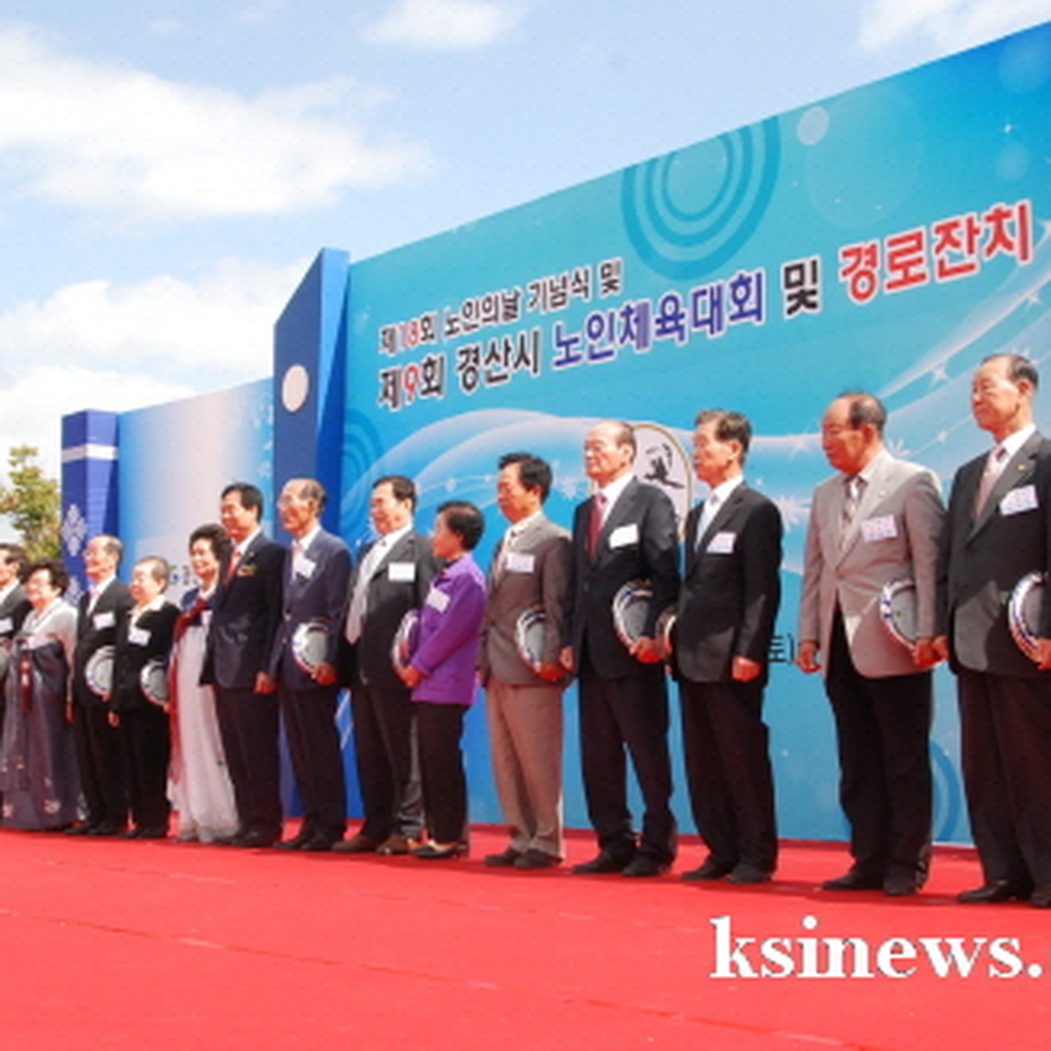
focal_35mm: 53
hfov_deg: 32.4
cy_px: 521
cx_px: 537
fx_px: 1809
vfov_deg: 32.4
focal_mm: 27
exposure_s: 1/500
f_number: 11
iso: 800
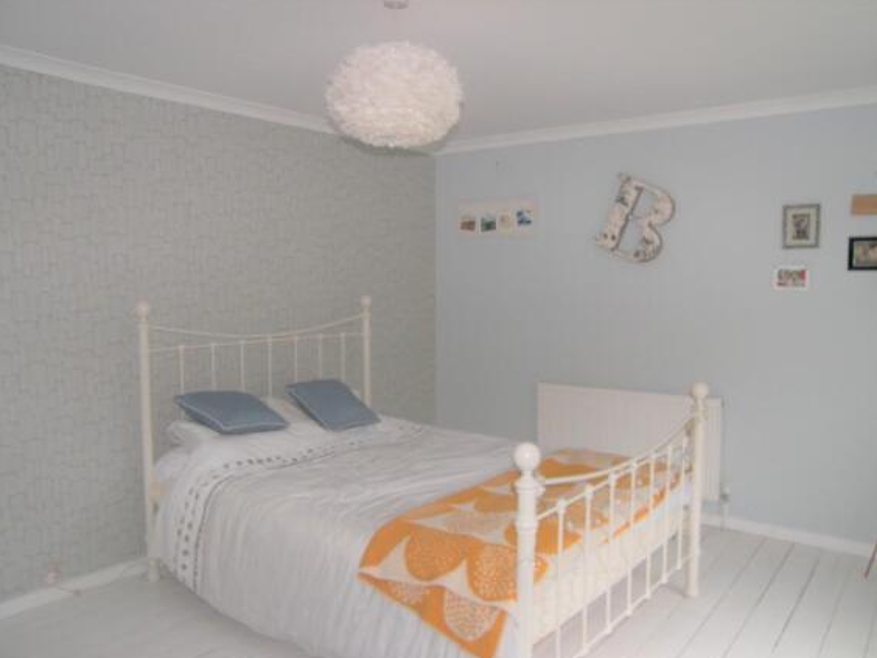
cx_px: 427
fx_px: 785
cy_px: 337
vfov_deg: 45.4
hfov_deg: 58.3
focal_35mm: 31
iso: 100
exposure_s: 1/30
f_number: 3.2
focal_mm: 6.3
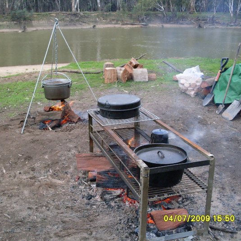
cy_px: 121
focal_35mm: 45
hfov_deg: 37.4
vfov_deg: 37.6
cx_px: 93
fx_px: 354
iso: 100
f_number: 2.8
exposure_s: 1/60
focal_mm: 6.3
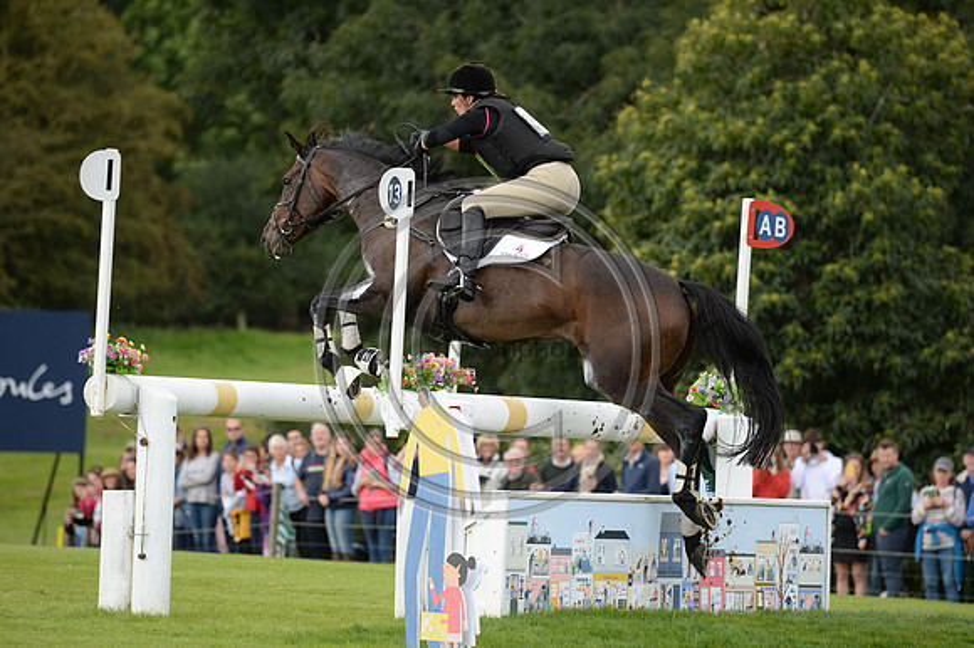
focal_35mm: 370
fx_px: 10004
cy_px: 324
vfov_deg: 3.7
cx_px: 487
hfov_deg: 5.6
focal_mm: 370
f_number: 6.3
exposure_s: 1/800
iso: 1000
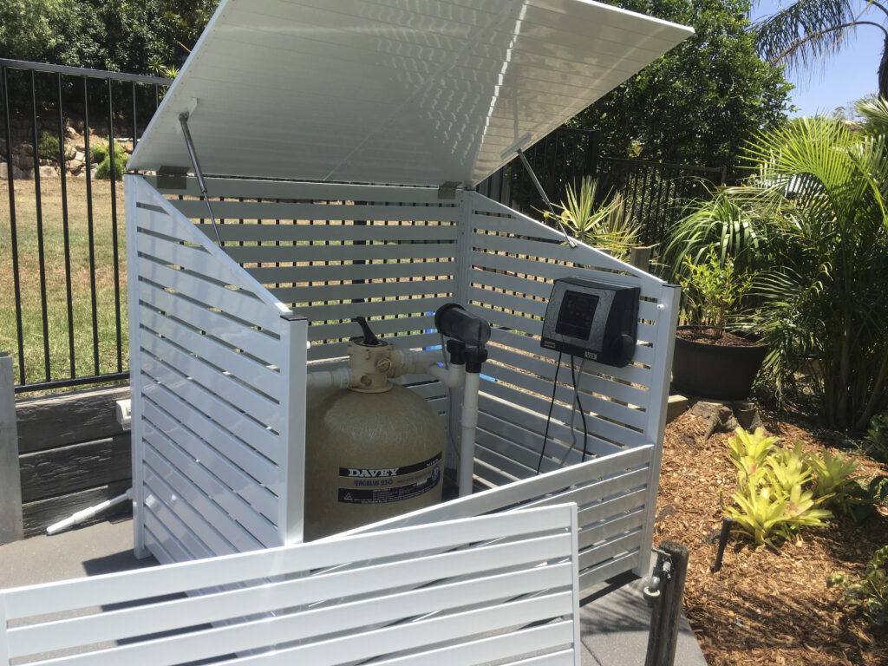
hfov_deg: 61.7
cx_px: 444
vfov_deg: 48.2
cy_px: 333
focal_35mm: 29
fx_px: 744
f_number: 2.2
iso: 25
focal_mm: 4.15
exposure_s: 1/1000
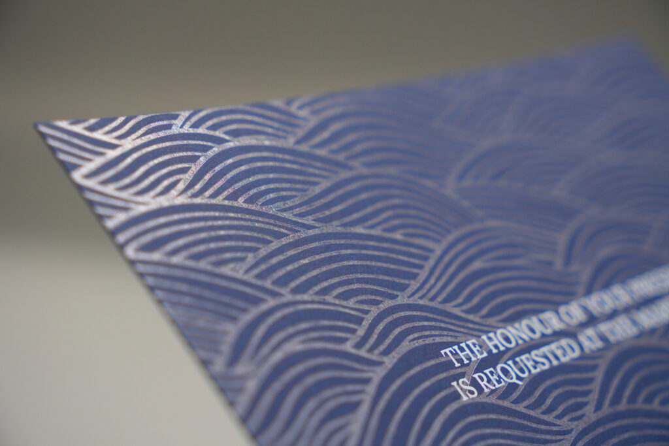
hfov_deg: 27.0
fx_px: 1394
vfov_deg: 18.2
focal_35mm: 75
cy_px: 223
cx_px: 334
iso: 125
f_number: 4.5
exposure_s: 1/80
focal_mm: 50
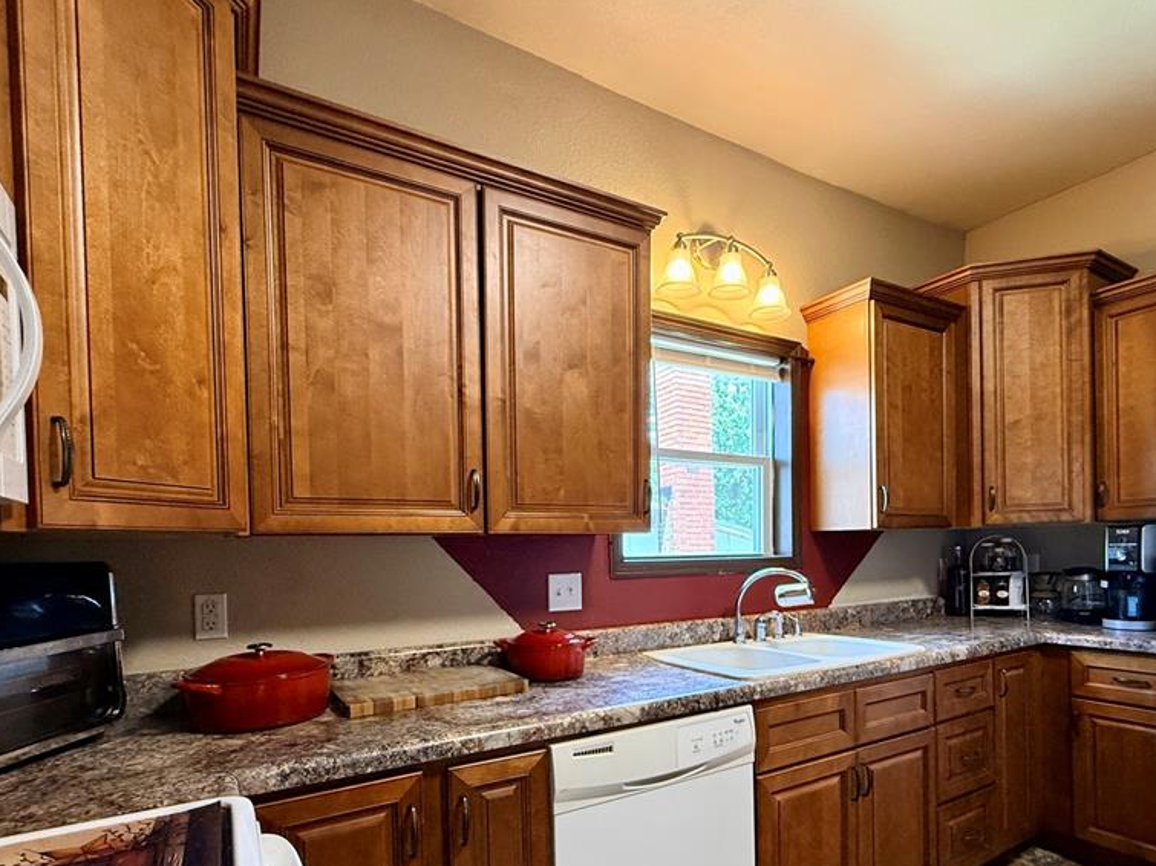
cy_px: 558
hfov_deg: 84.6
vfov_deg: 67.3
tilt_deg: -0.7
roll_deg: +1.5
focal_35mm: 19
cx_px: 606
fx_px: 634
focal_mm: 2.22
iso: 320
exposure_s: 1/60
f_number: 2.2
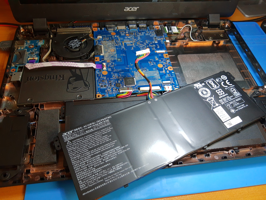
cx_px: 133
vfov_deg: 53.1
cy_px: 100
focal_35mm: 26
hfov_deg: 67.3
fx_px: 200
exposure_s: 1/50
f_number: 1.8
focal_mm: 3.95
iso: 151
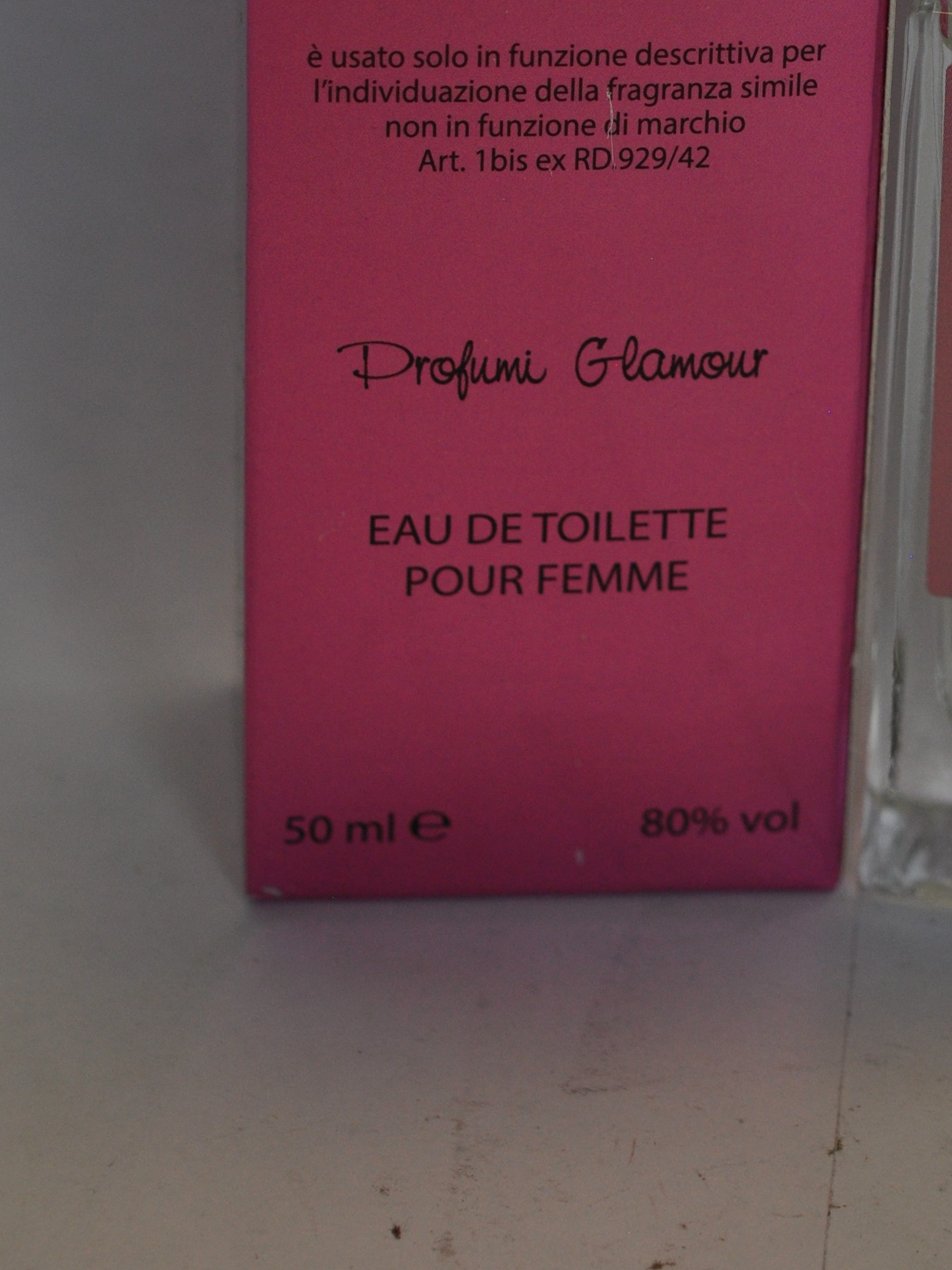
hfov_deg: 8.3
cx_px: 819
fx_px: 6564
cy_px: 34
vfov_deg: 11.0
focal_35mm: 179
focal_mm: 60
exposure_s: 1/320
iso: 400
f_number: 4.5
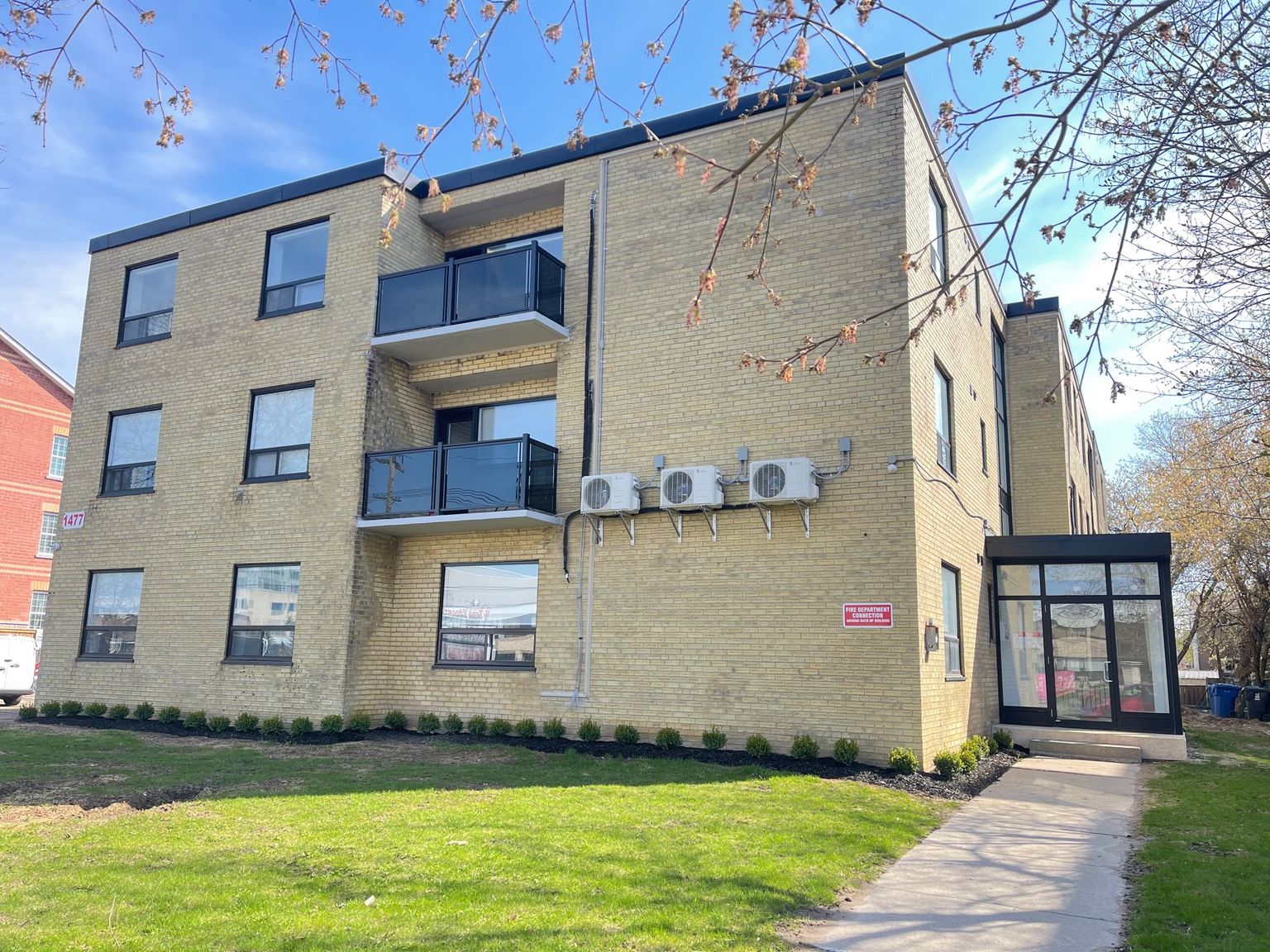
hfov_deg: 67.3
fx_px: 954
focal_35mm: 26
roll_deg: -1.1
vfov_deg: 53.1
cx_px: 635
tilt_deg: +10.1
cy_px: 476
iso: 32
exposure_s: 1/397
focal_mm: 5.1
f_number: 1.6
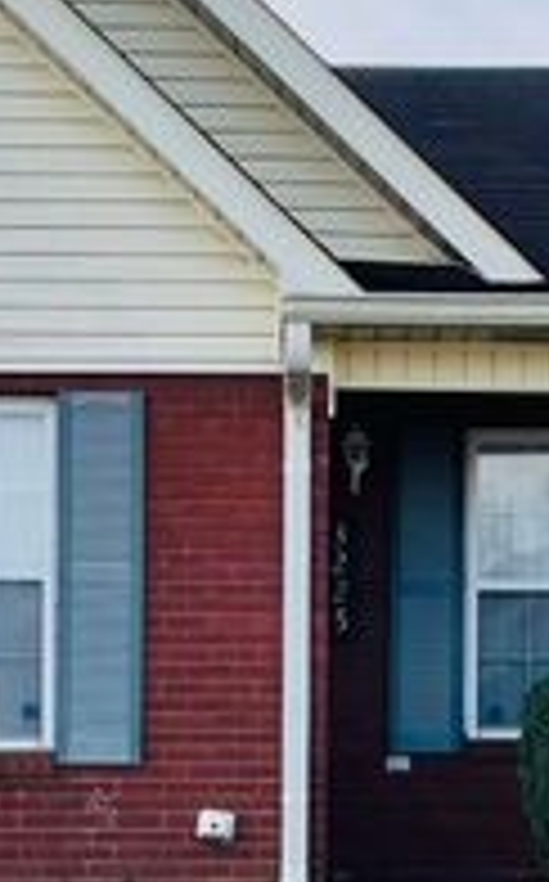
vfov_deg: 21.9
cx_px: 310
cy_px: 664
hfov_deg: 13.9
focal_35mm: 94
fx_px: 2257
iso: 32
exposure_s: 1/2817
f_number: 1.6
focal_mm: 4.2
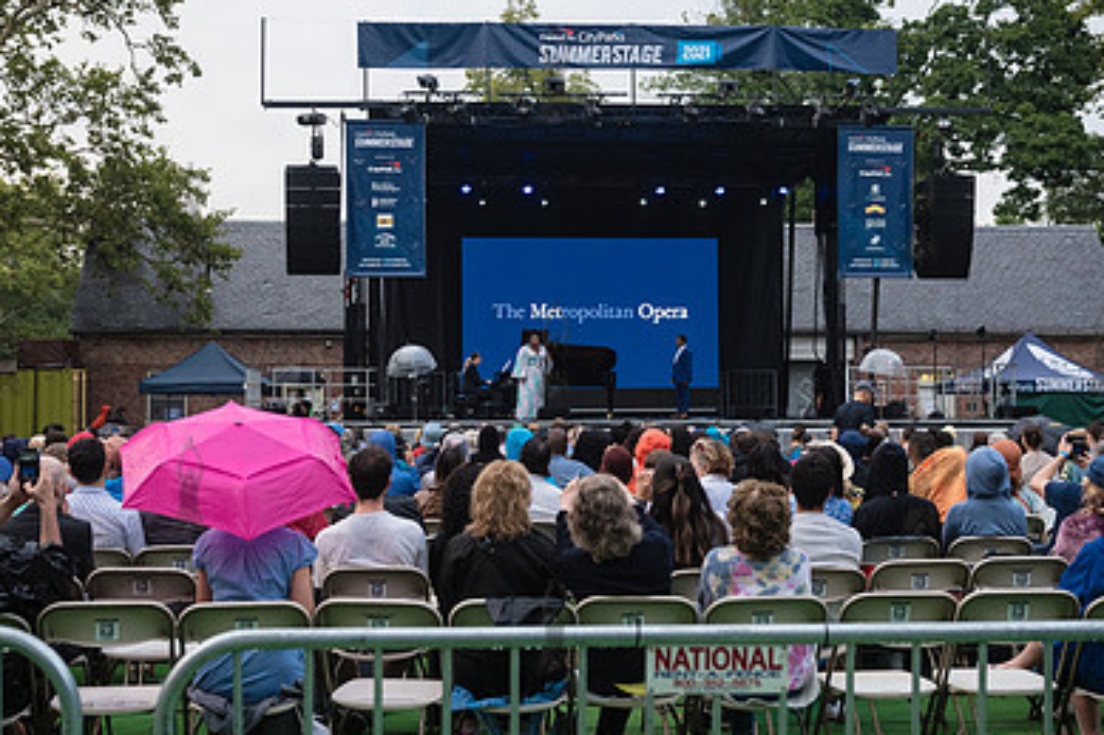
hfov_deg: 36.3
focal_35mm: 55
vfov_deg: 24.6
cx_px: 553
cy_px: 348
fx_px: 1686
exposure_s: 1/640
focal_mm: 36
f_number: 4.5
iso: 1600
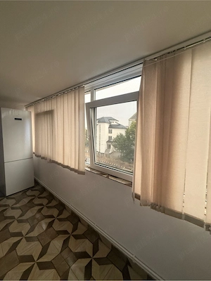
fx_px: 114
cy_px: 140
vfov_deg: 102.1
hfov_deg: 85.7
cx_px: 106
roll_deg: -1.5
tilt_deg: -4.4
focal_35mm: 14
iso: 400
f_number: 2.2
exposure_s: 1/60
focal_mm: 2.22
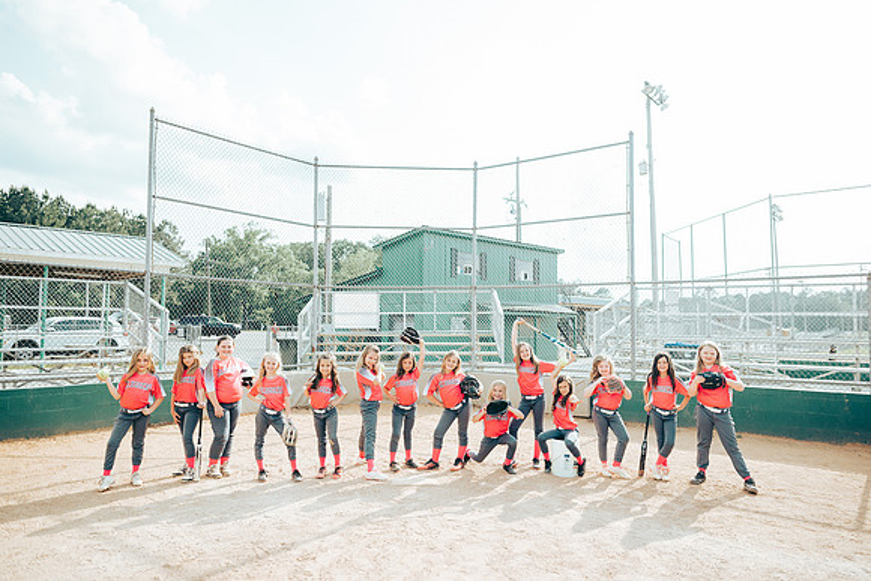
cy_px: 290
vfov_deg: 51.5
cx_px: 445
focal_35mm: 25
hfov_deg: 71.7
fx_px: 603
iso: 160
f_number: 2.8
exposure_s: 1/2000
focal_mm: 24
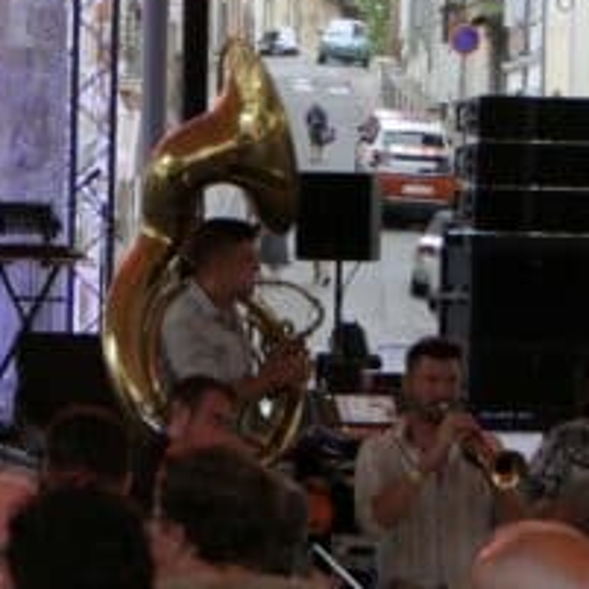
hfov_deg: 6.6
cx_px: 31
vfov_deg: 6.6
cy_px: 287
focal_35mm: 265
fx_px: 5101
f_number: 4.1
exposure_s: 1/80
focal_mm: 34.1
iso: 1000
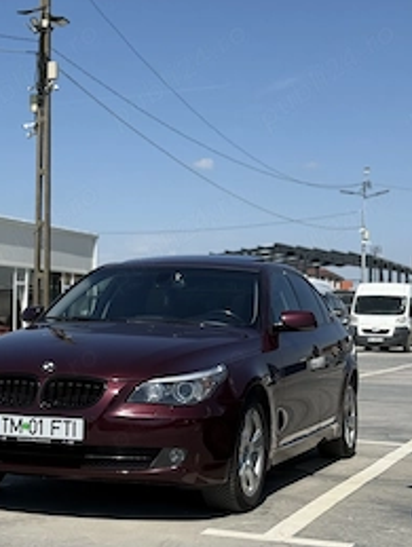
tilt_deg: +1.8
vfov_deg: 26.3
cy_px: 272
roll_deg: -1.2
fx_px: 1171
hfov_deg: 19.8
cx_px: 104
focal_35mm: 74
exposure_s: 1/7874
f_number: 1.78
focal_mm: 6.76
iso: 80
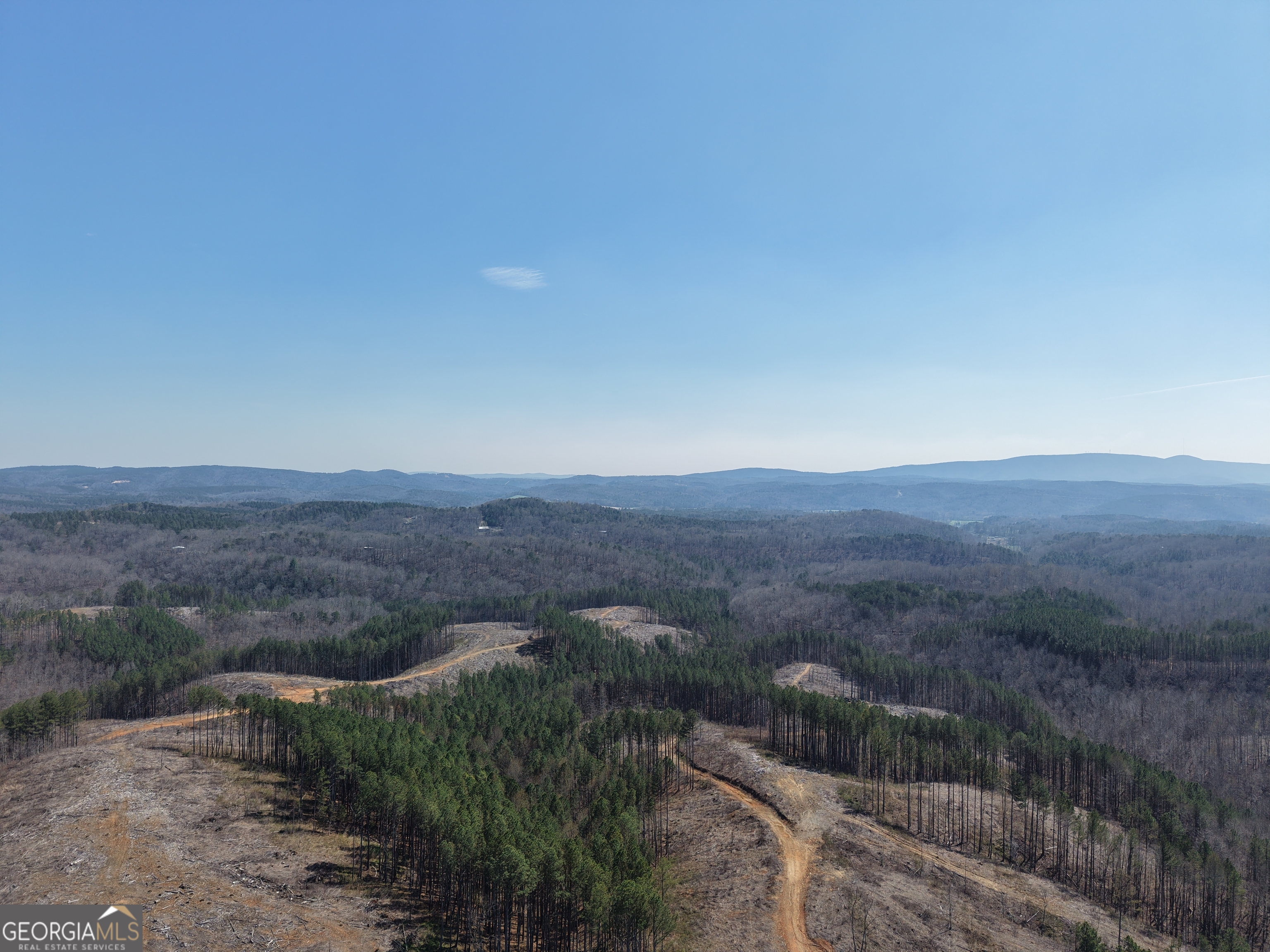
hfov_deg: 71.6
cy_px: 476
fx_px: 881
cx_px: 635
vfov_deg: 56.8
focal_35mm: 24
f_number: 1.8
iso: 200
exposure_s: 1/5000
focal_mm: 8.67
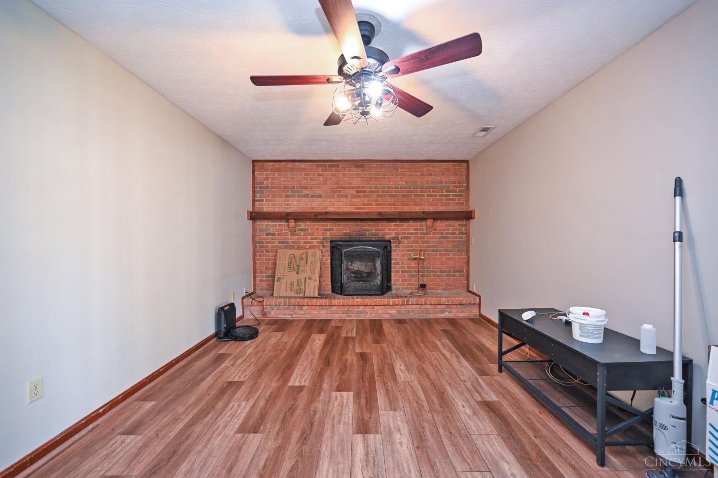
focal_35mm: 14
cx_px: 359
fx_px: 279
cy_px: 239
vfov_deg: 81.2
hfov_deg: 104.3
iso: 1100
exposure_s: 1/60
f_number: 4
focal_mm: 14
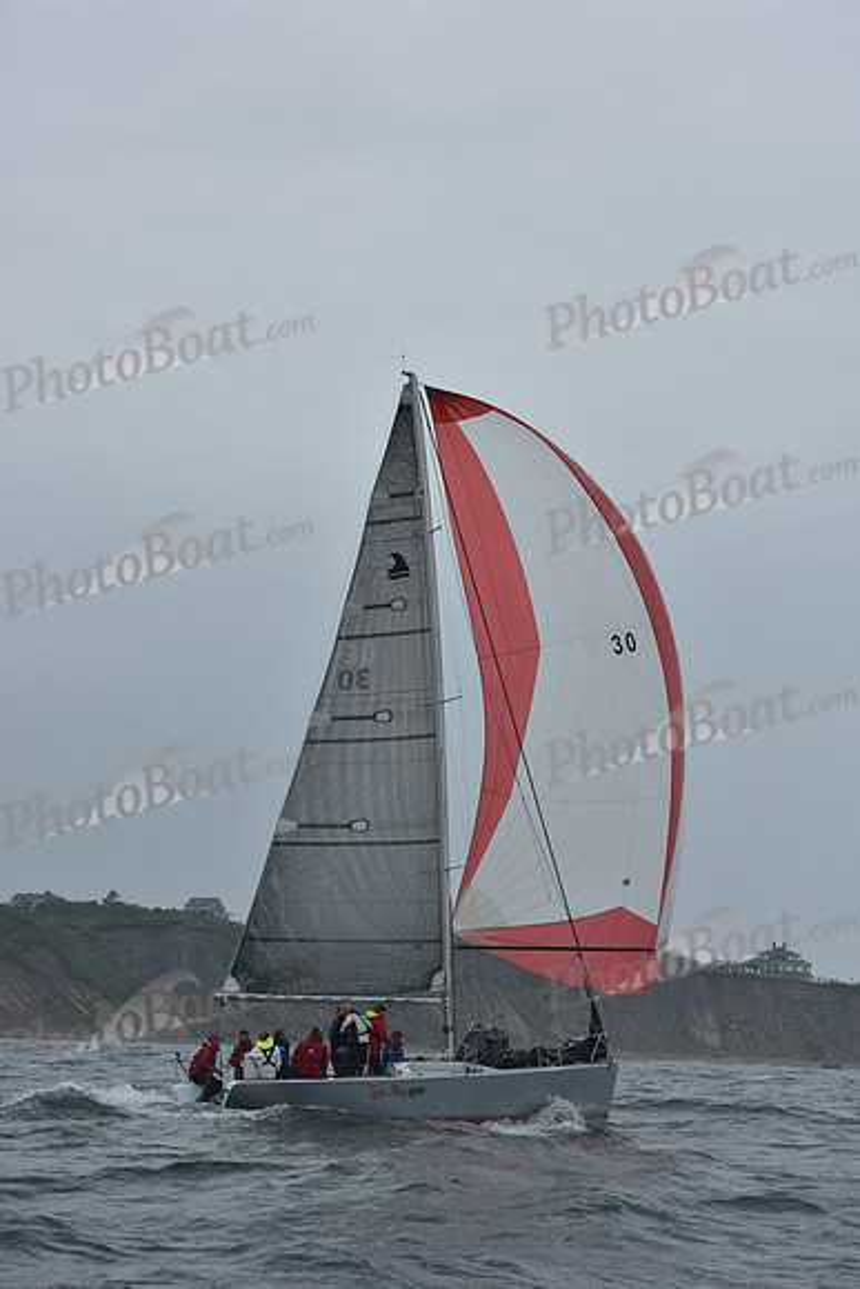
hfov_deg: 14.9
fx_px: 3294
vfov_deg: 22.1
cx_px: 430
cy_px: 644
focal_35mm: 92
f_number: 8
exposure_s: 1/1000
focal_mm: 92
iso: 320
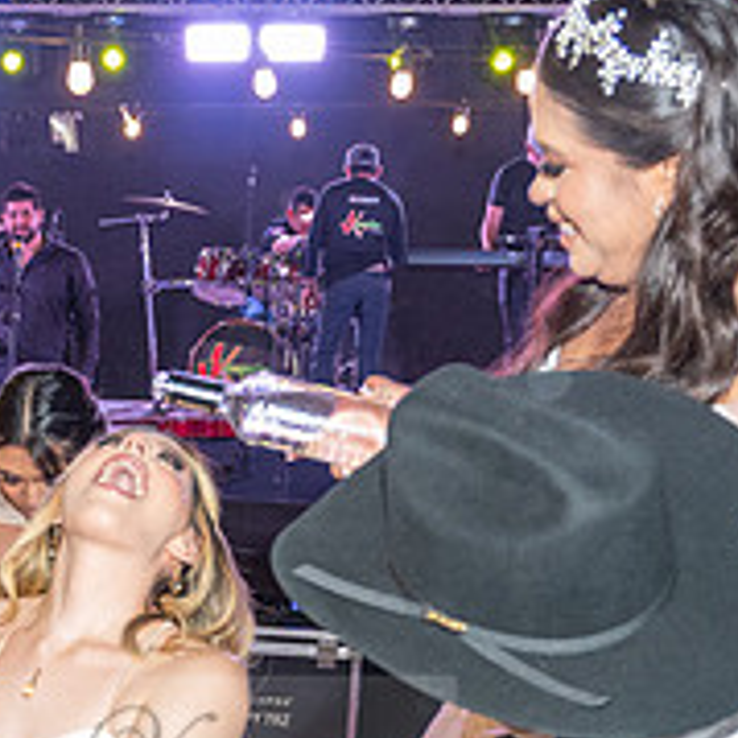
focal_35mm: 77
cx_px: 107
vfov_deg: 21.5
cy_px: 773
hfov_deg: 22.1
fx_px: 1857
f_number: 5
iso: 2500
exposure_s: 1/80
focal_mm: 28
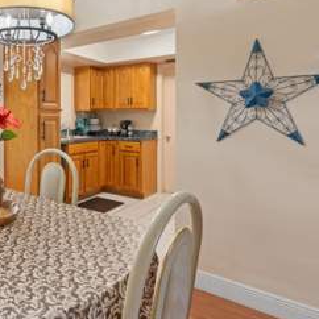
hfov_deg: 52.3
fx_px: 282
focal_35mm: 27
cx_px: 34
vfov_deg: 58.3
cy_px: 119
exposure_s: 1/2.5
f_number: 11
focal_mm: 16
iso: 500
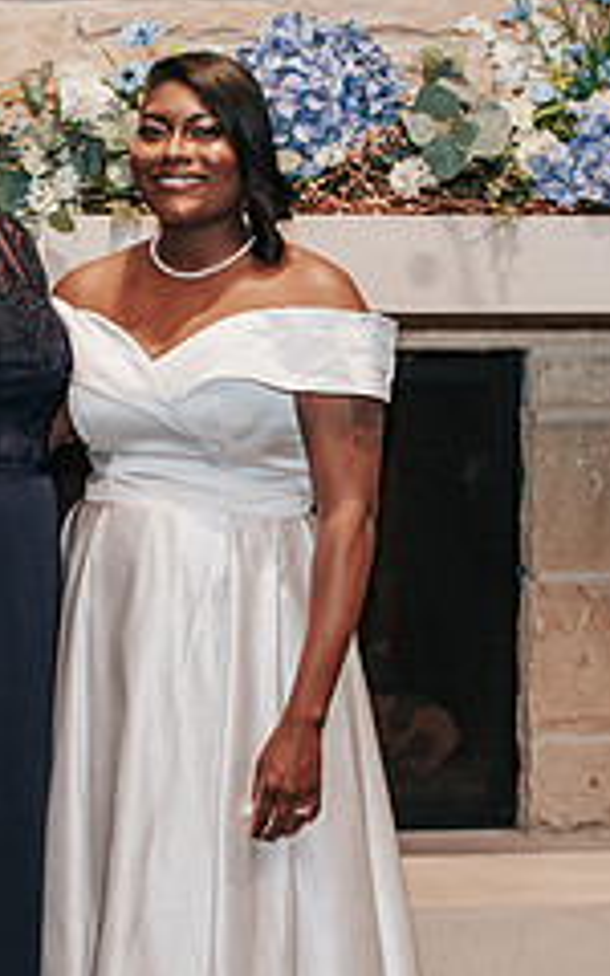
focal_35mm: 101
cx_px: 182
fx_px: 2687
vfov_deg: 20.6
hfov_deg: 12.9
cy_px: 568
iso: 1000
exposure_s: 1/160
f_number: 2.8
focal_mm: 35
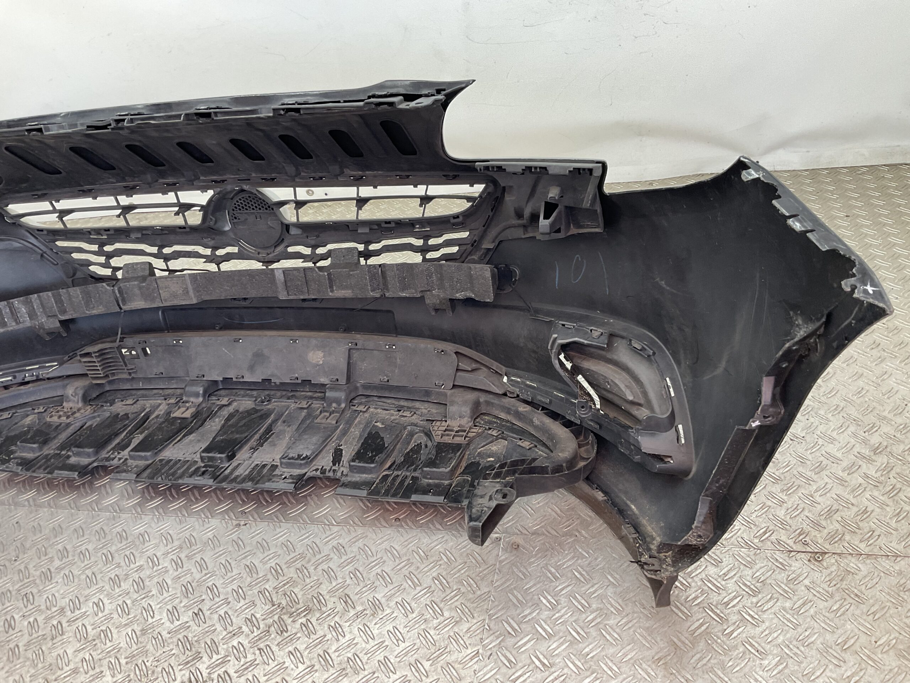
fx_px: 762
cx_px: 455
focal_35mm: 29
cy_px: 342
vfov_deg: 48.2
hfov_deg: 61.7
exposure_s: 1/100
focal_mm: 3
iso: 50
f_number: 1.8
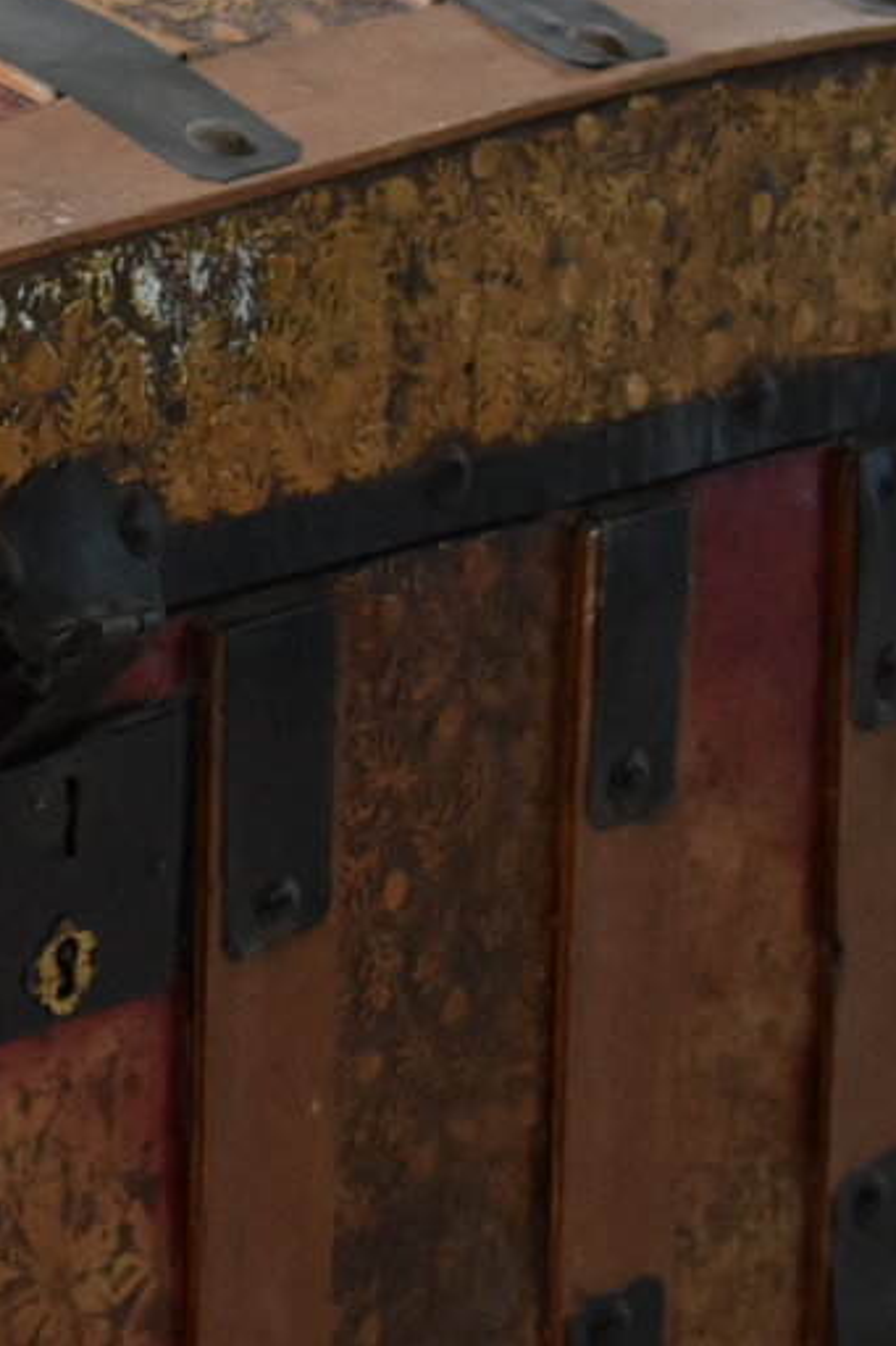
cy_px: 426
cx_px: -9
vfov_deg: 15.2
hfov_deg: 10.1
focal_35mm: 135
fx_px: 5043
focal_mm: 18
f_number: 4
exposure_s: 1/60
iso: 800
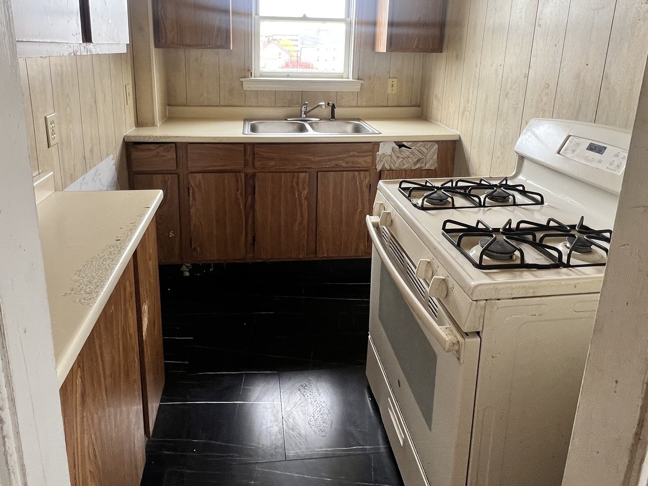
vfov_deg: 61.1
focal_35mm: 21
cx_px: 297
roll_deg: -2.8
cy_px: 143
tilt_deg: -11.9
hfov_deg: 78.8
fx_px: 393
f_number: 1.8
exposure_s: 1/99
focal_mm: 1.57
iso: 64
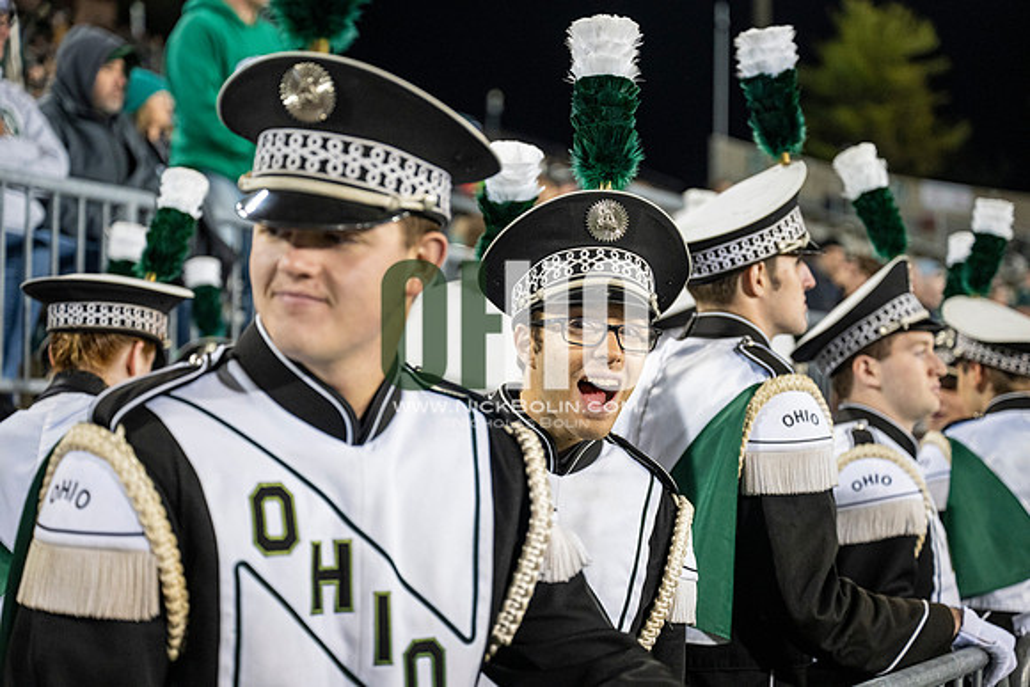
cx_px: 515
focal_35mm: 70
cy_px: 344
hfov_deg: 28.8
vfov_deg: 19.5
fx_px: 2003
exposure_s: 1/500
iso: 2000
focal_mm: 70
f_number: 3.2
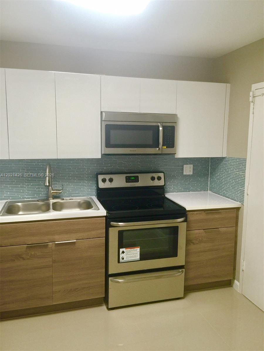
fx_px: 295
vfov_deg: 61.7
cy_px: 176
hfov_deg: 48.2
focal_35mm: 29
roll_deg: +0.5
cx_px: 132
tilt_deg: -5.2
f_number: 2.2
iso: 40
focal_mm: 4.15
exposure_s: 1/30
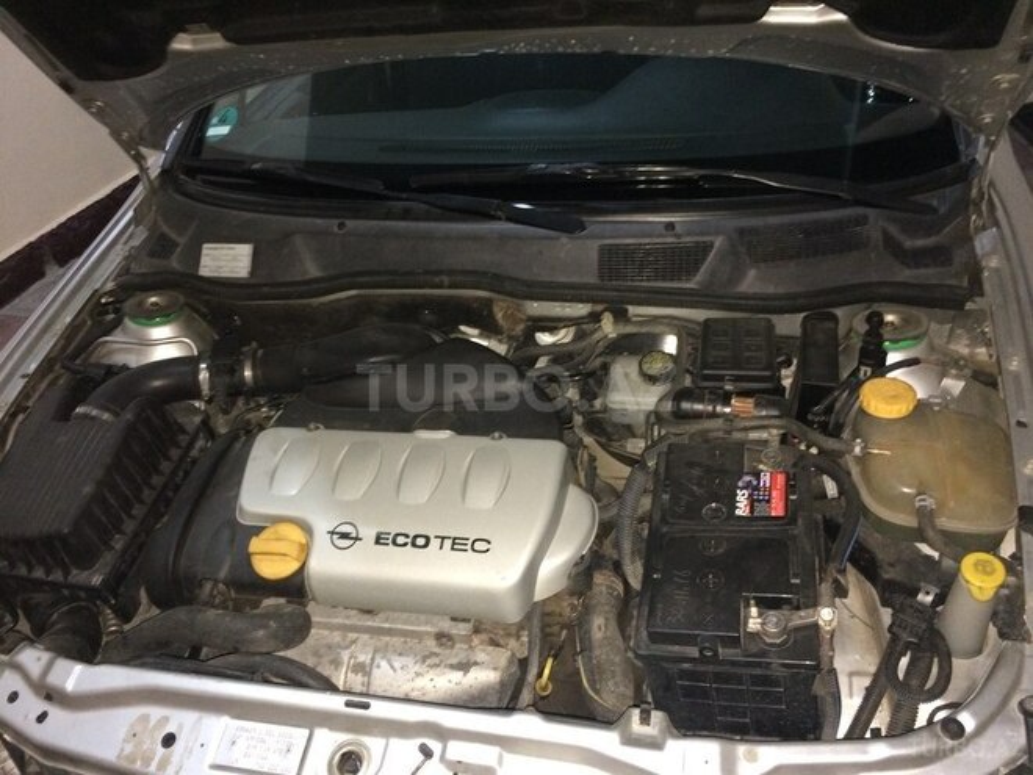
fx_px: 865
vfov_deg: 48.2
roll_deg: +6.1
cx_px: 516
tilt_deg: -37.9
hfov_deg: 61.7
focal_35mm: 29
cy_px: 388
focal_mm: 4.15
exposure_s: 1/17
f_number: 2.2
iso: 250
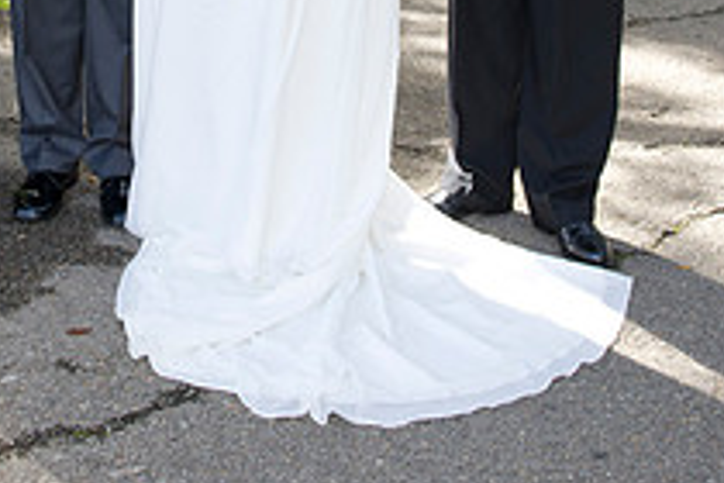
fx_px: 1609
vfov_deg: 16.2
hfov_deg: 25.1
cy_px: -135
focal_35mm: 80
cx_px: 200
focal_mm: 29
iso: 320
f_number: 5.6
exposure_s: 1/200
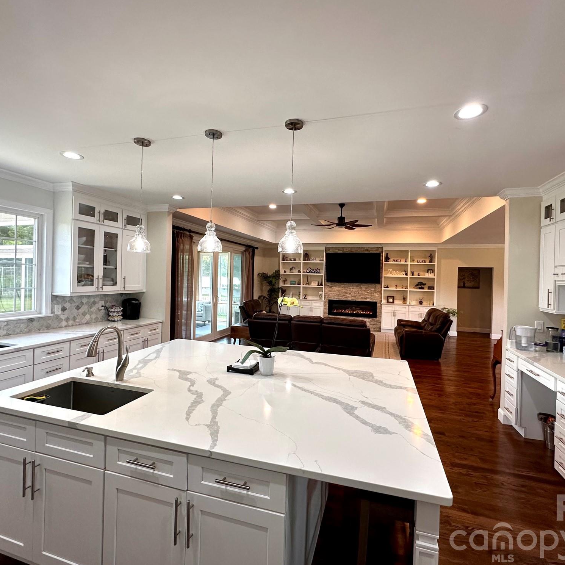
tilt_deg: +0.0
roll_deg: -1.6
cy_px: 278
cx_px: 290
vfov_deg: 84.0
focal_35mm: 17
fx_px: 314
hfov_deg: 84.0
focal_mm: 2.22
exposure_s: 1/120
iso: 160
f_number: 2.2
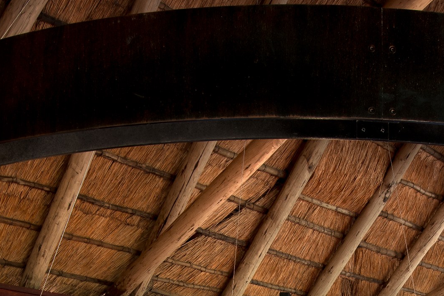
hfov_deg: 37.3
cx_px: 276
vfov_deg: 21.1
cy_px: 459
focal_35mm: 53
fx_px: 654
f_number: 9.5
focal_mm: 16
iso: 200
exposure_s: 1/6
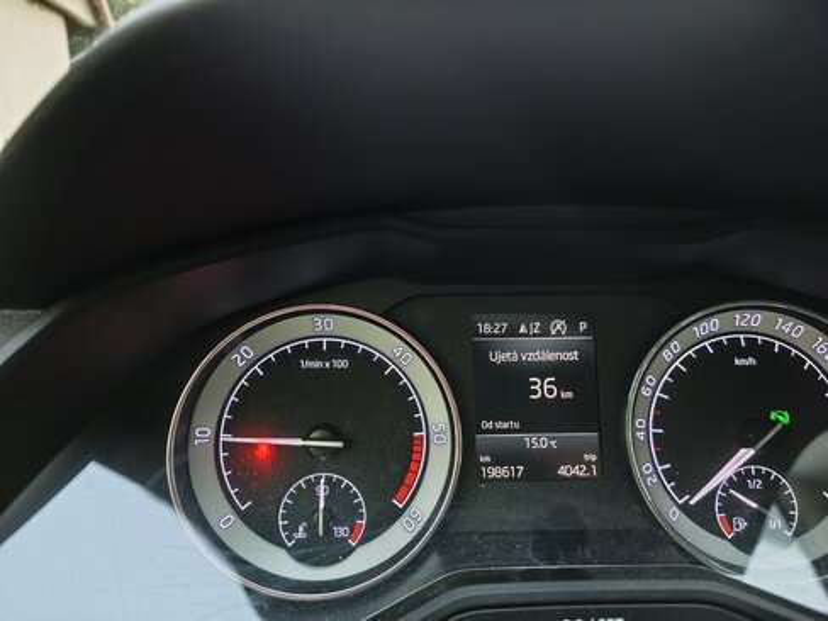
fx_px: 550
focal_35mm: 23
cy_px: 310
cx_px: 414
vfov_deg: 58.9
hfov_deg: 73.9
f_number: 1.7
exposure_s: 1/25
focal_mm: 5.35
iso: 3200
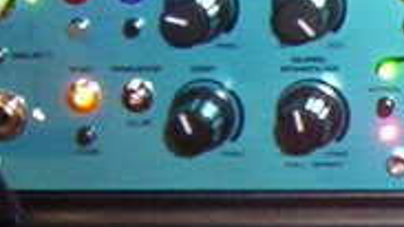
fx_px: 1843
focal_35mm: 172
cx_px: 634
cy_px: 236
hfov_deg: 11.9
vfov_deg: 7.0
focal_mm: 5.54
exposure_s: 1/30
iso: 140
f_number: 2.76
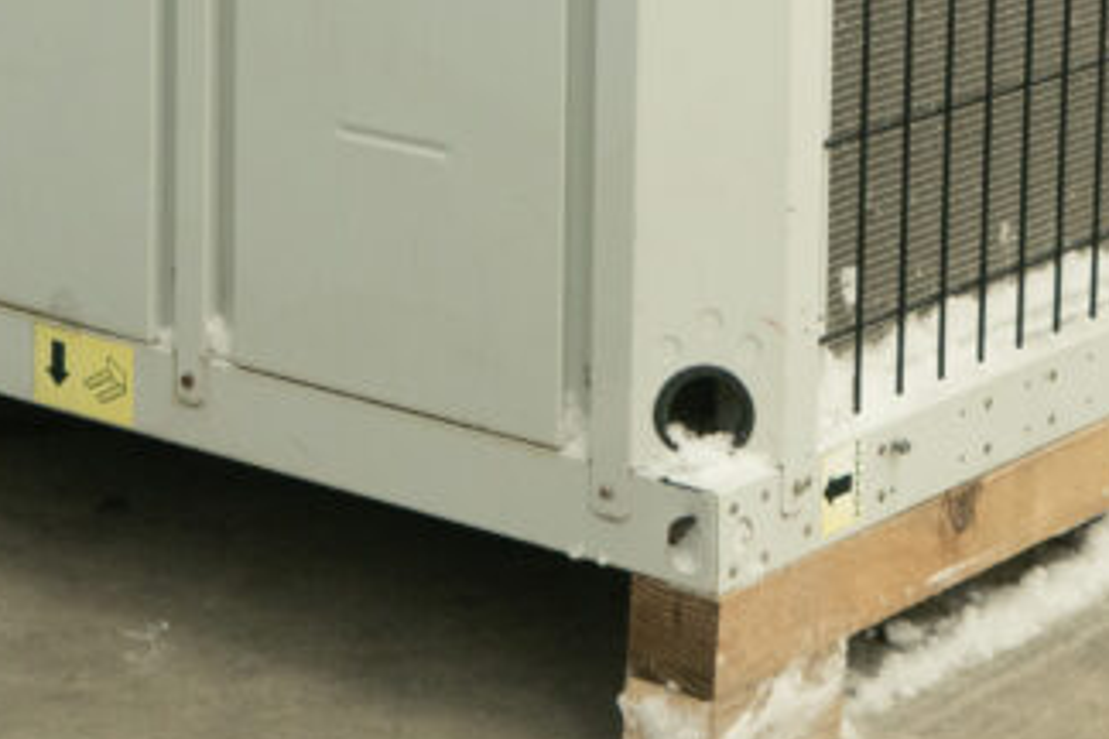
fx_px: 3696
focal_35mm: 120
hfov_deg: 17.1
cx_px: 472
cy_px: -344
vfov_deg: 11.0
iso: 1000
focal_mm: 38
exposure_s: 1/60
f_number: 5
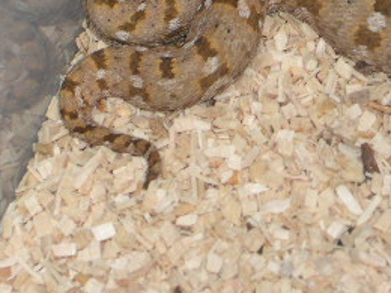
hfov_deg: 7.9
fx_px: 2835
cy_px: -17
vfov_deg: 5.9
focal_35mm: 251
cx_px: 355
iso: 100
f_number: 13
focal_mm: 21.6
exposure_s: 1/60
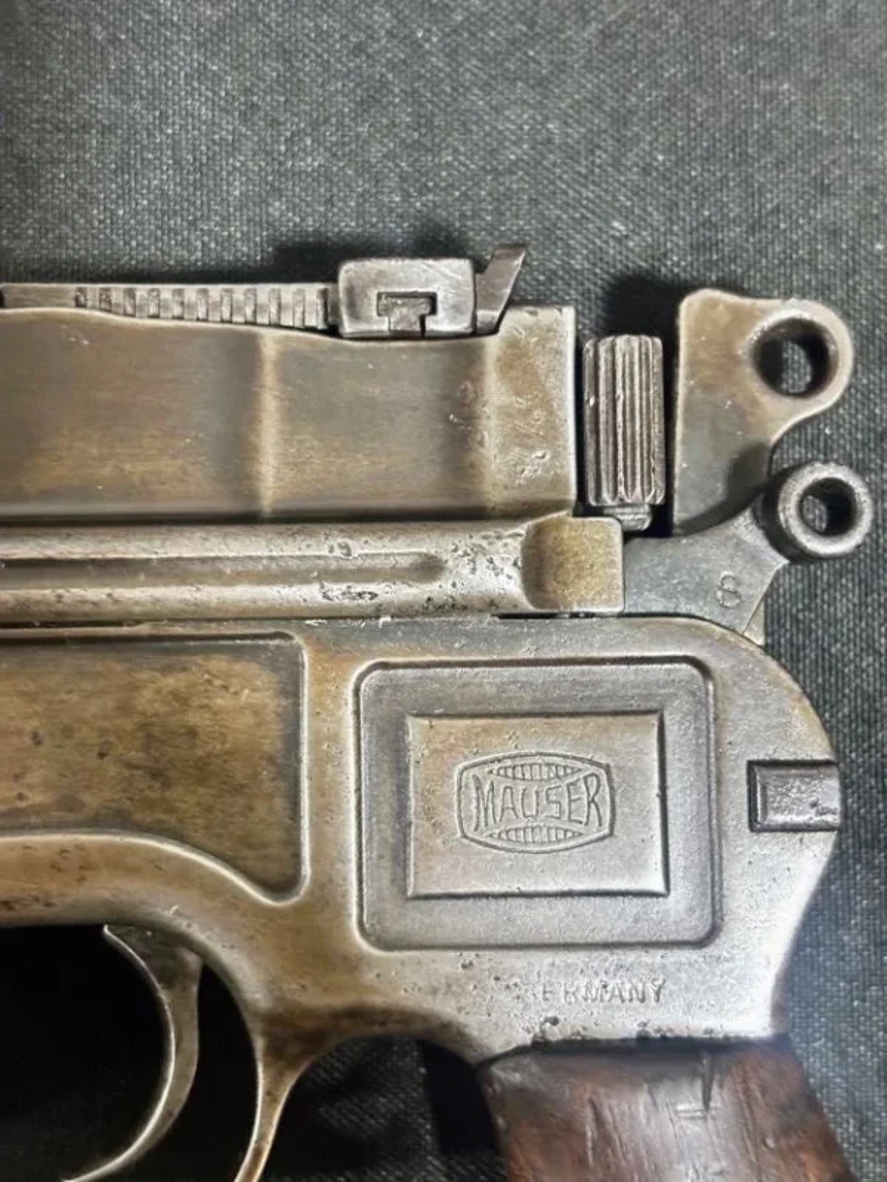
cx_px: 444
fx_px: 1777
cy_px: 591
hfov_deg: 28.0
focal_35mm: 52
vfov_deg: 36.8
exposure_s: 1/30
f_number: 1.6
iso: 250
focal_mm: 5.96
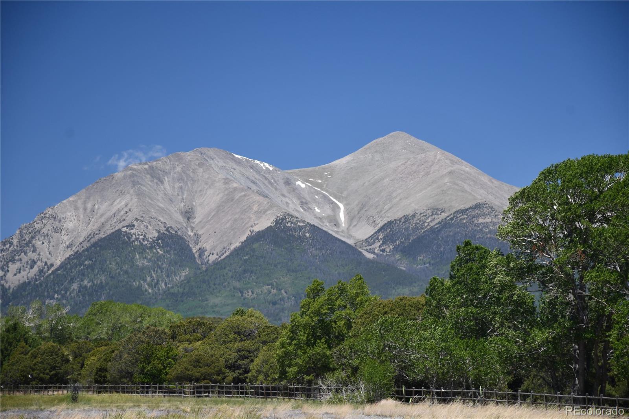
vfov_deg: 8.2
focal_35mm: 168
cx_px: 314
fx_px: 2935
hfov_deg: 12.2
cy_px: 210
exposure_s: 1/250
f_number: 6.3
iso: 200
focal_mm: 112
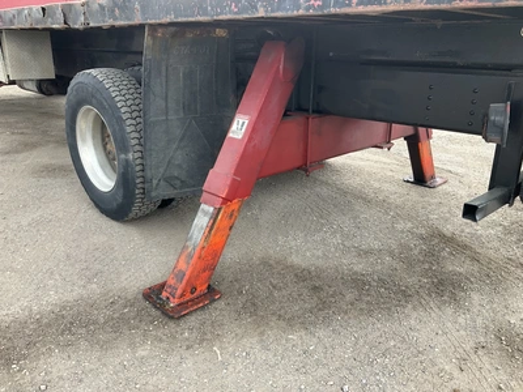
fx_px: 438
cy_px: 196
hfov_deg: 61.7
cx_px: 262
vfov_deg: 48.2
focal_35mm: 29
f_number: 1.8
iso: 20
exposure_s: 1/122
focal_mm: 3
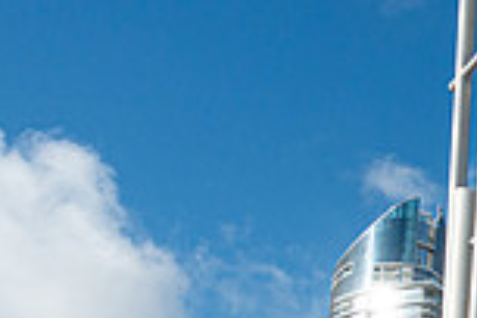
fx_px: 1404
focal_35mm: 106
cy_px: 441
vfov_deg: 12.4
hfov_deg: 16.3
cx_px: 851
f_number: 4
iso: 125
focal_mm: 10.15
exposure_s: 1/200
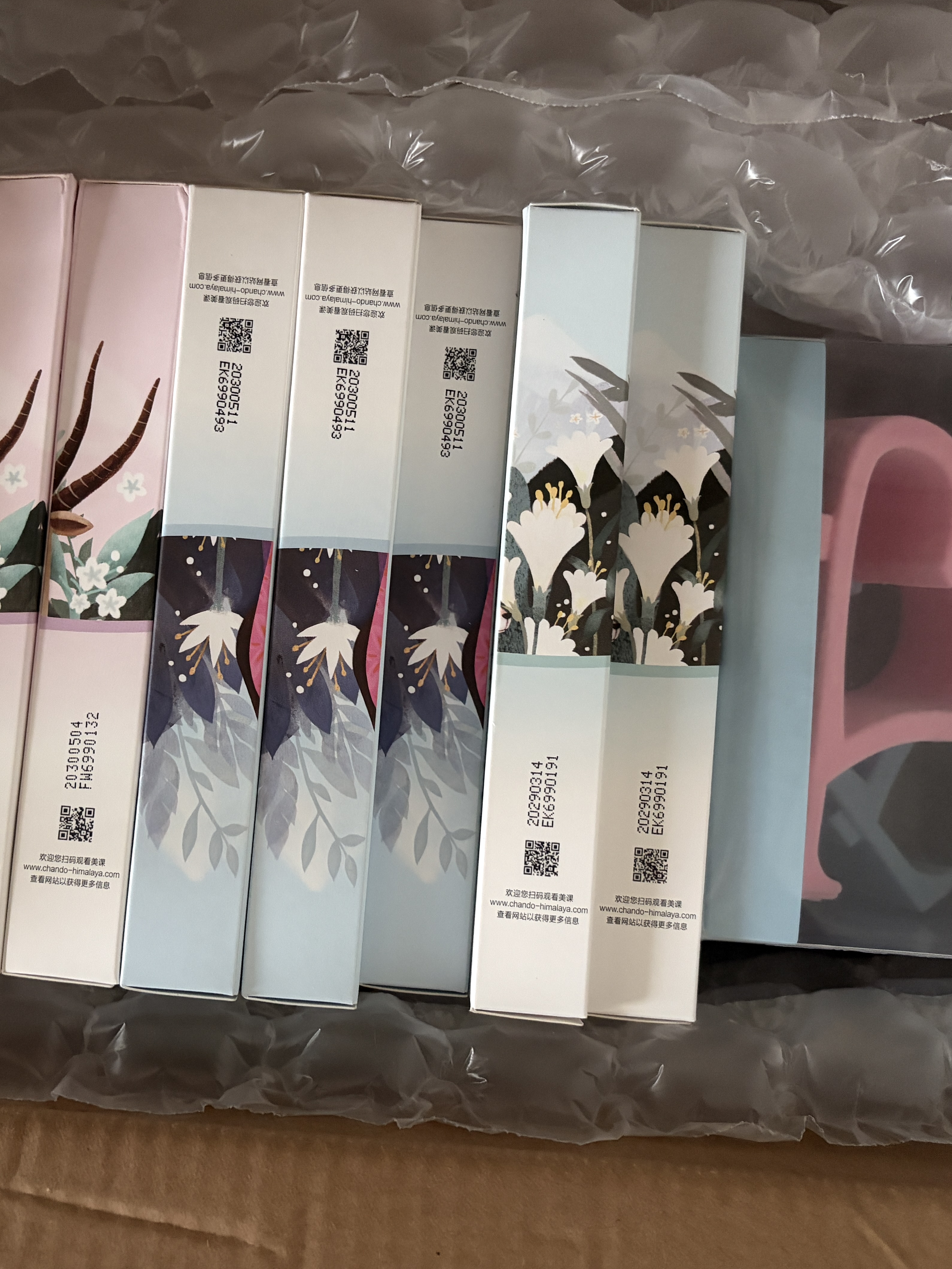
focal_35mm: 35
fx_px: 1283
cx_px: 338
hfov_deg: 40.3
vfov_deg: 52.6
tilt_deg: -86.8
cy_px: 637
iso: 640
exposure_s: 1/38
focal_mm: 5.96
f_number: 1.6
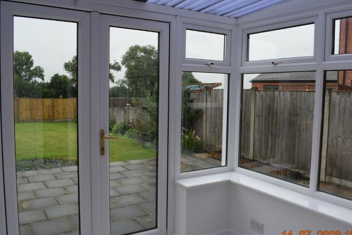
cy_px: 117
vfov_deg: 41.1
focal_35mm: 32
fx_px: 313
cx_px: 205
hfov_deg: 58.4
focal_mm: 18
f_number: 8
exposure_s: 1/250
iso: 220
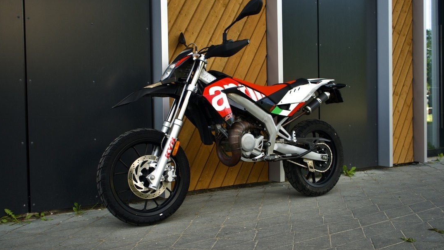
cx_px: 223
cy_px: 120
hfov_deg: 55.3
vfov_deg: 32.8
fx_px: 424
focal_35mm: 36
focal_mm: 34
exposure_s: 1/160
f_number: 4
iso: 250
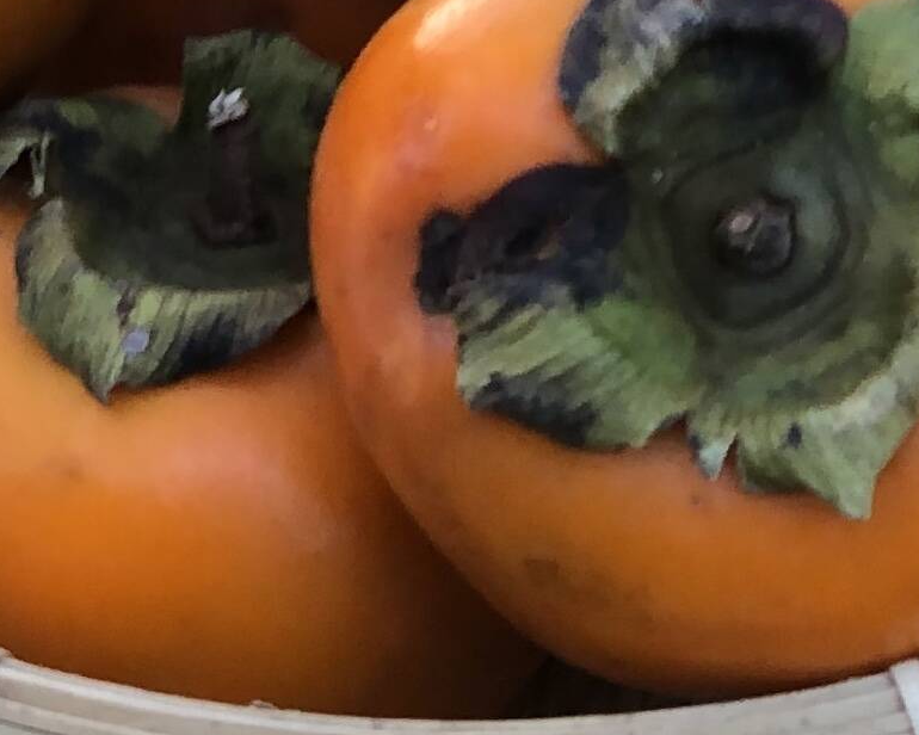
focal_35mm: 176
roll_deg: +3.9
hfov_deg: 10.9
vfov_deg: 8.7
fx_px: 4787
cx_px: 688
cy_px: -18
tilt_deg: -40.4
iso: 25
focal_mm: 6
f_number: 2.4
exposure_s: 1/60
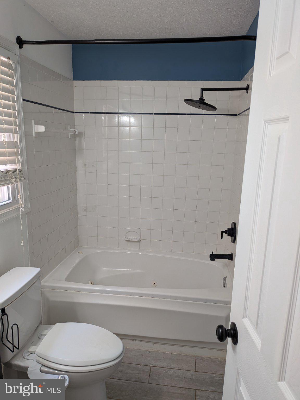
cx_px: 150
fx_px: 277
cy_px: 200
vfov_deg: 71.6
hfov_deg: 56.8
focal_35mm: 24
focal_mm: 4.53
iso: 32
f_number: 1.7
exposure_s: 1/226
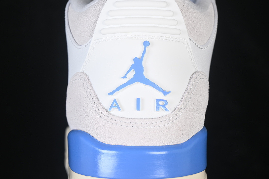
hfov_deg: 27.0
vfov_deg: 18.2
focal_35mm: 75
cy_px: 90
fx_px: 560
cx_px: 134
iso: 160
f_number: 7.1
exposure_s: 1/80
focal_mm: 50
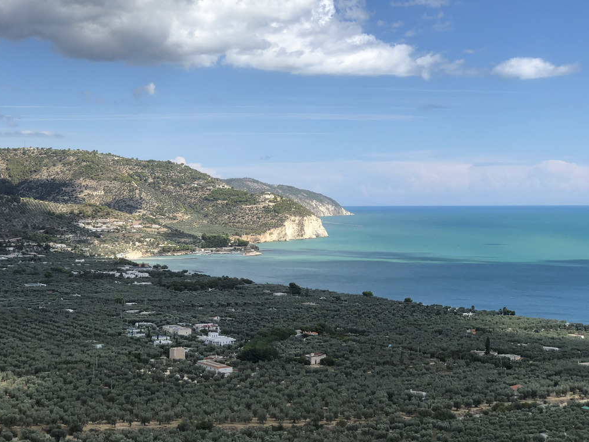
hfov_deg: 31.1
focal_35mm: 62
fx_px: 1055
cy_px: 212
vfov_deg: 23.7
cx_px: 241
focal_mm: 6
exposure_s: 1/1389
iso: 16
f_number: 2.4
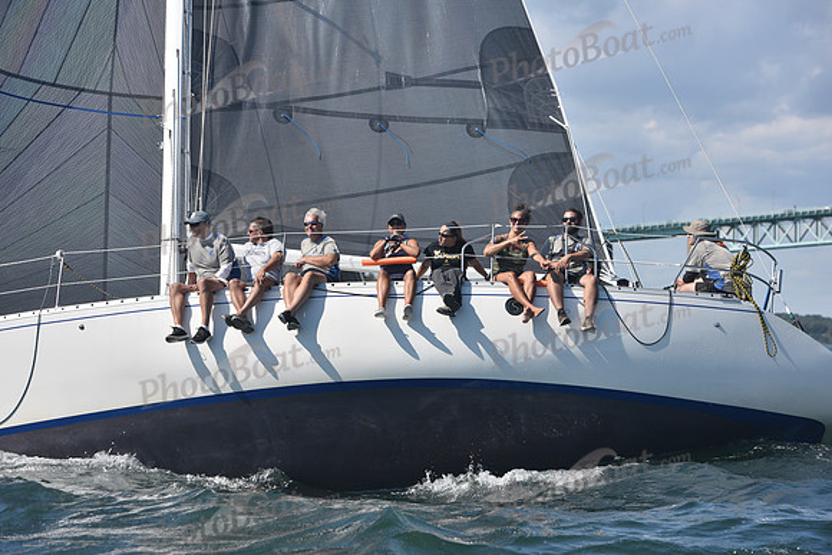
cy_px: 278
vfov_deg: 13.4
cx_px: 416
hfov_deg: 20.0
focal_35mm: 102
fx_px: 2358
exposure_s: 1/1000
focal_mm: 102
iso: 250
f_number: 5.6
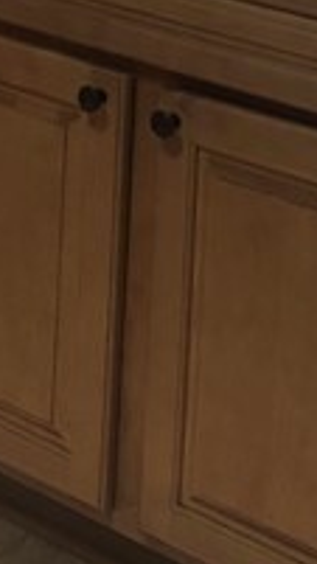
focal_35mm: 144
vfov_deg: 14.1
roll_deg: -0.3
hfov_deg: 7.9
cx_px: -379
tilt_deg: -8.4
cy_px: -241
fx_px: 2153
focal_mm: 5.96
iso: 400
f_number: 1.6
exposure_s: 1/60
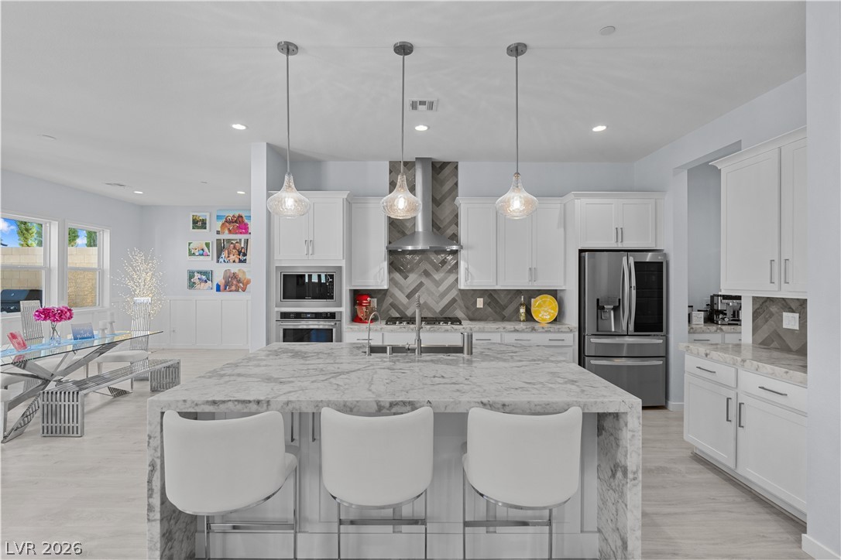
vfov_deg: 72.1
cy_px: 280
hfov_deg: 95.0
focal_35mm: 16
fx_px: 385
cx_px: 420
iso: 400
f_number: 8
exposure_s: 1/6
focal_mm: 11
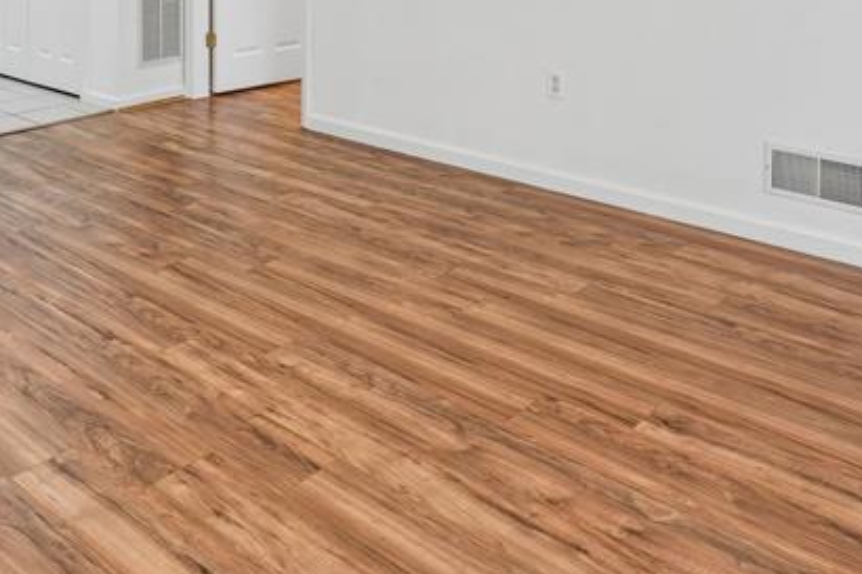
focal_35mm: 40
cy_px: -80
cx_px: 200
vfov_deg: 29.6
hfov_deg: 46.5
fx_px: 957
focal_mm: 16
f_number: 8
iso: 320
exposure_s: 1/30
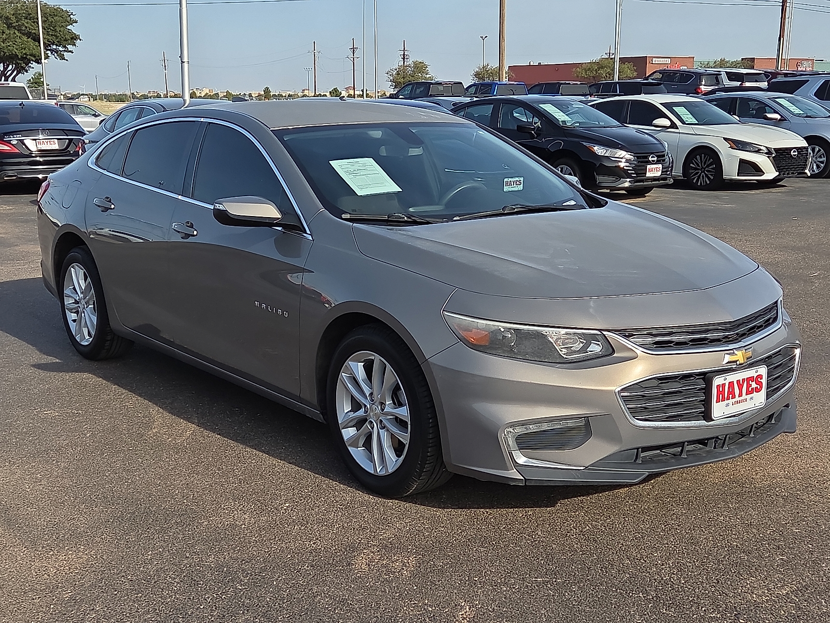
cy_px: 312
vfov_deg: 32.2
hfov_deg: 42.1
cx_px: 415
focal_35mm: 45
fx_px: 1079
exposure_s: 1/1111
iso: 25
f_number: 1.8
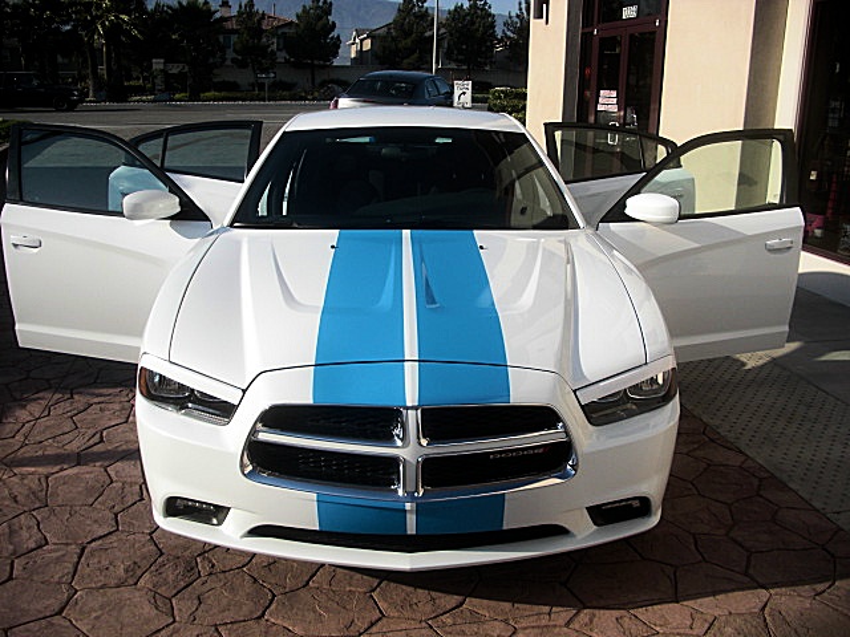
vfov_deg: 39.7
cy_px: 318
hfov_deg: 51.4
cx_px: 425
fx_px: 884
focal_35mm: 36
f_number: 2.8
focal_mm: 6.3
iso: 50
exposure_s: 1/1000
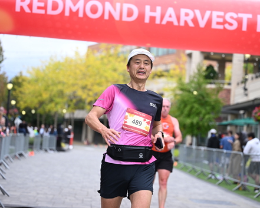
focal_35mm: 82
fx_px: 631
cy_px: 102
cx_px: 143
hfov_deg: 23.3
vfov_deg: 18.7
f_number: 2.8
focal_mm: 70
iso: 640
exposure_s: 1/2000
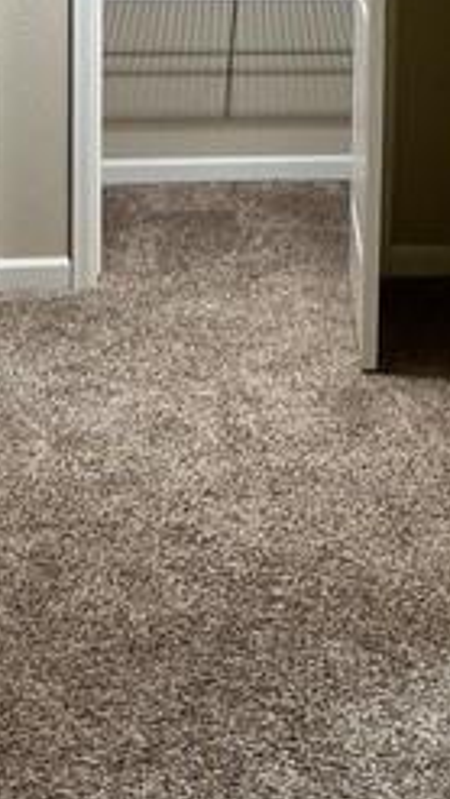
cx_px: 392
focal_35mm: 82
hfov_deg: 14.6
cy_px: -39
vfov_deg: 24.5
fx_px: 1739
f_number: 1.8
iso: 160
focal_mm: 3
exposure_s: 1/60
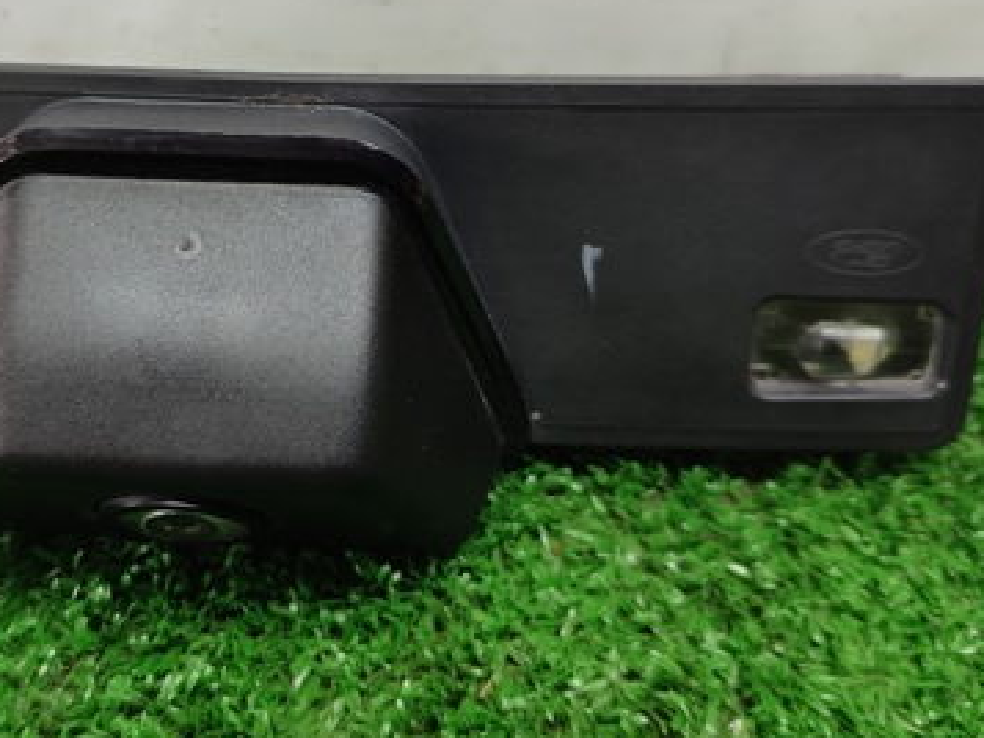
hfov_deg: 42.9
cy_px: 270
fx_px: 1223
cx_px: 289
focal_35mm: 43
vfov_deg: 33.4
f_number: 1.89
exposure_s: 1/33
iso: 189
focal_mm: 5.89
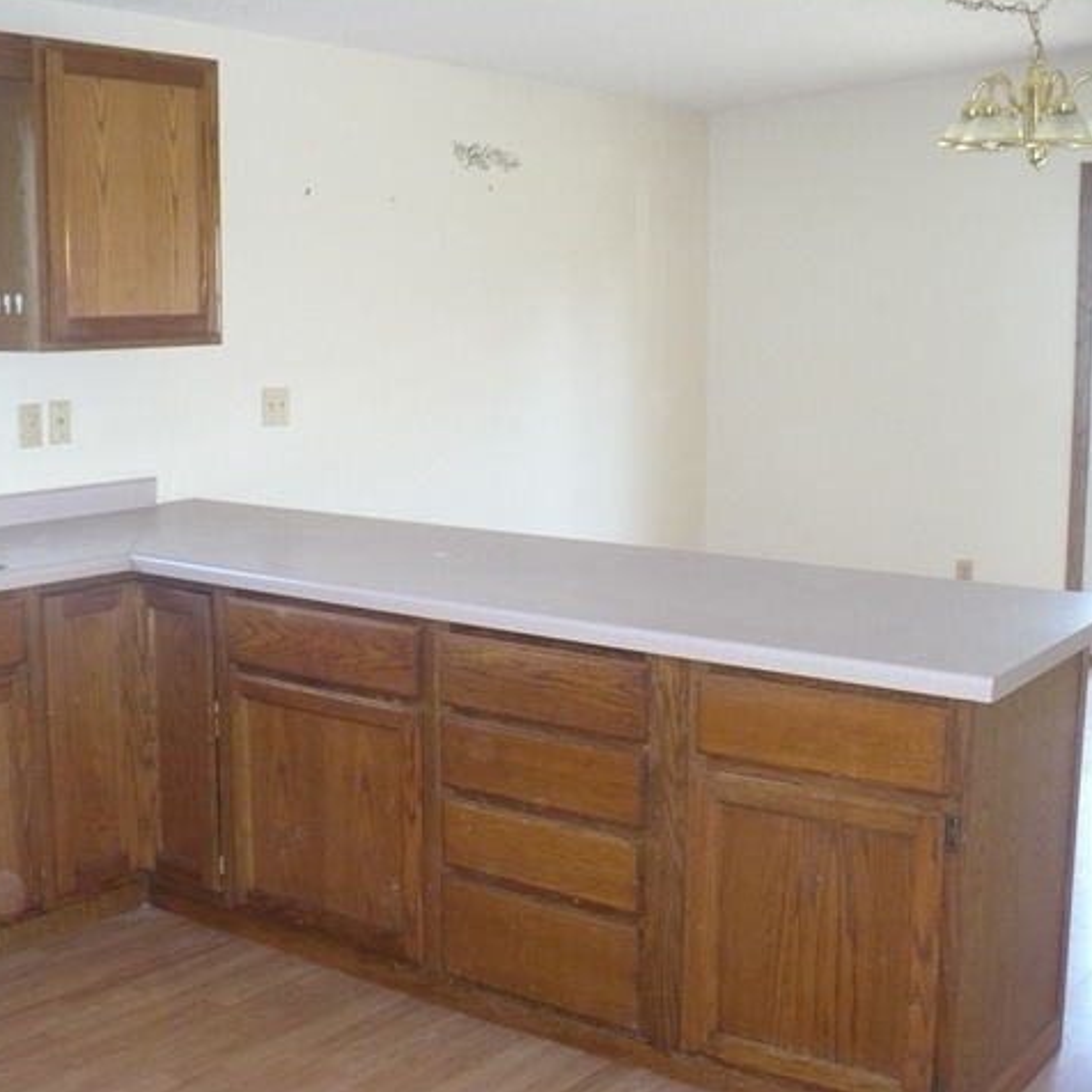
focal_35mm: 44
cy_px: 544
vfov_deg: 38.3
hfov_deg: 38.2
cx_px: 450
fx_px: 1570
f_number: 2.8
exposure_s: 1/30
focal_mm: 6.1
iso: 400
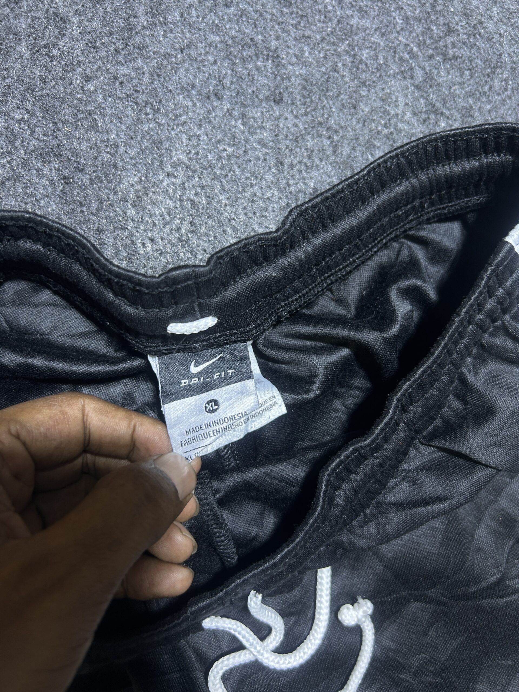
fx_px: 520
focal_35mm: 26
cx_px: 260
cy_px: 346
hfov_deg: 53.1
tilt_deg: -54.5
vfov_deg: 67.3
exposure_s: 1/50
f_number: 1.5
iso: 100
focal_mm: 5.7
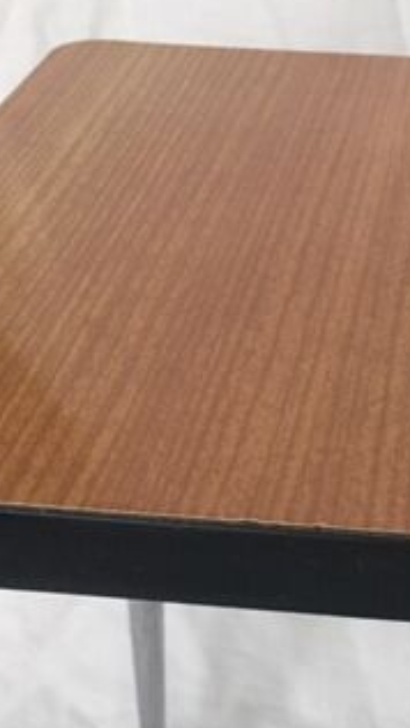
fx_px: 1236
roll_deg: +0.2
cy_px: 500
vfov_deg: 32.5
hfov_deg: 18.5
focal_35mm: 64
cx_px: 369
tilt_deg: -36.9
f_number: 2.2
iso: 160
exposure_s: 1/33
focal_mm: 4.15
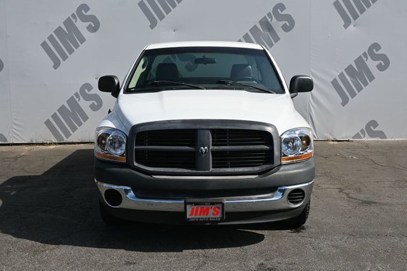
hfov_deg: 43.0
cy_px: 136
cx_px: 204
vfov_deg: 29.4
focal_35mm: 46
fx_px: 517
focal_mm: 30.5
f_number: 6.3
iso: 100
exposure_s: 1/320
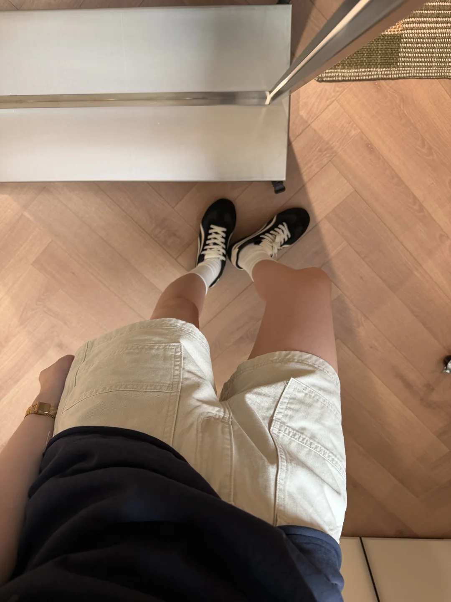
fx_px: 417
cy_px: 301
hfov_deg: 56.8
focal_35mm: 24
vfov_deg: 71.6
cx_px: 226
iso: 200
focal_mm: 6.76
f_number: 1.78
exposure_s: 1/65
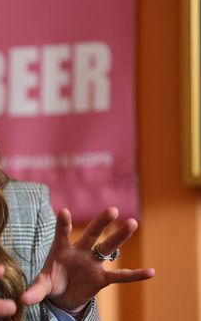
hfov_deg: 5.8
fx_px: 1983
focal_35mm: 226
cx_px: -43
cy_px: 173
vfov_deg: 9.3
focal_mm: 123
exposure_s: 1/100
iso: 1600
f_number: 2.8
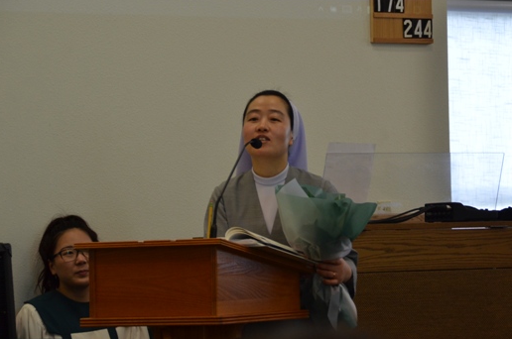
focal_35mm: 177
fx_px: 2507
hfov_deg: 11.7
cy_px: 141
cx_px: 292
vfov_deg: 7.7
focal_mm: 95
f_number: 5.3
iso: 800
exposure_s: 1/60
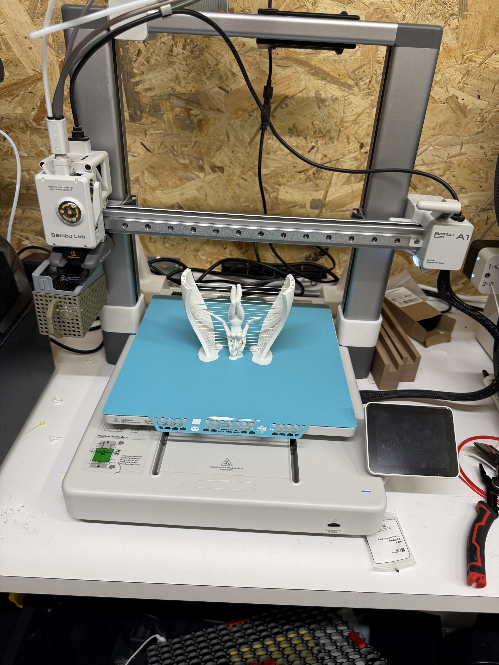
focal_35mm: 24
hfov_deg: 56.8
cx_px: 250
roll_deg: -4.2
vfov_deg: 71.6
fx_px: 461
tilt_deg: -32.9
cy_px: 332
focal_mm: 6.76
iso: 125
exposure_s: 1/100
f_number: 1.78
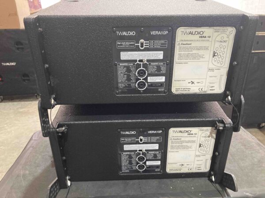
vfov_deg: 49.7
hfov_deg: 63.4
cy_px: 99
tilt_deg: -21.5
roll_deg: +0.2
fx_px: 214
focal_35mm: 28
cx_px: 132
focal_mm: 3.99
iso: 400
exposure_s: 1/36
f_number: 1.8
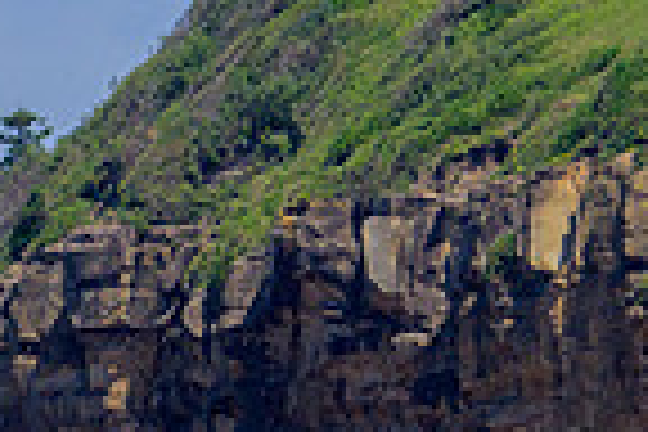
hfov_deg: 1.1
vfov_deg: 0.7
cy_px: -359
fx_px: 34233
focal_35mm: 1902
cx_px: 506
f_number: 11
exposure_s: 1/2000
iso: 560
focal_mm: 410
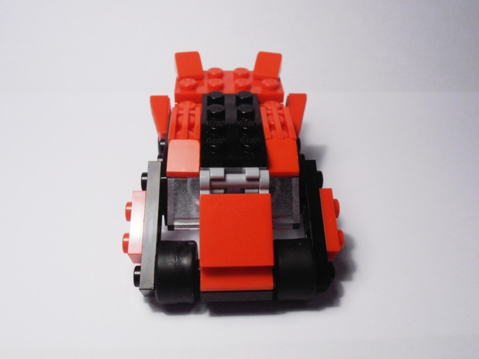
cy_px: 180
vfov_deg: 38.7
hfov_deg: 50.1
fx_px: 512
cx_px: 240
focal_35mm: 37
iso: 80
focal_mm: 6.61
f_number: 3.9
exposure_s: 1/125
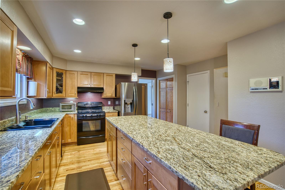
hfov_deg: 96.7
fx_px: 127
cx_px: 142
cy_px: 95
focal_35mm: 16
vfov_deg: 73.7
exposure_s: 1/20
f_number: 4
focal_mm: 16
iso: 500
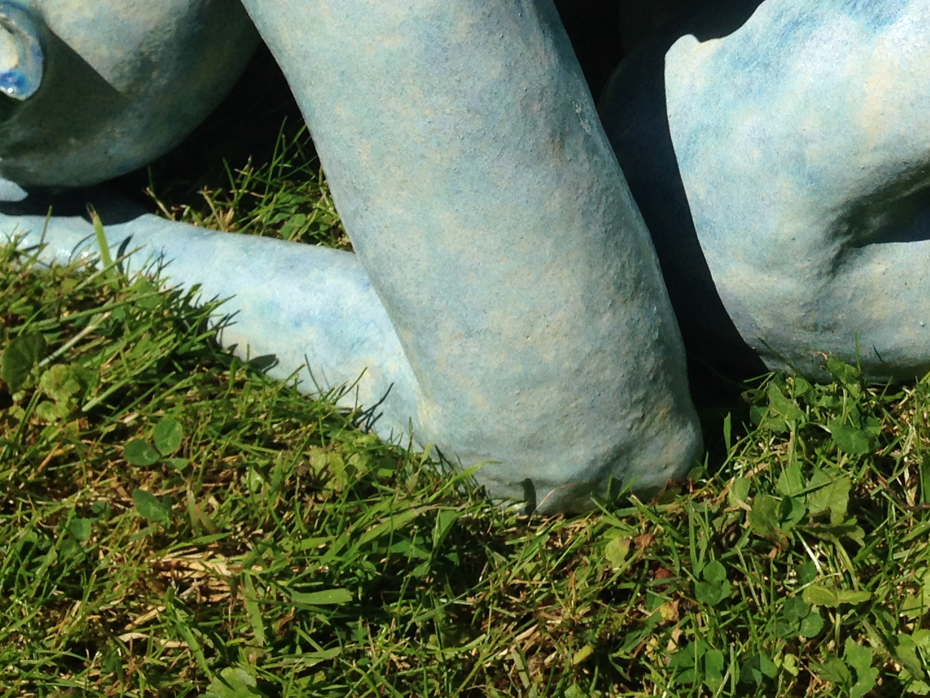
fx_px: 2015
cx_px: 817
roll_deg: -0.9
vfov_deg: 19.0
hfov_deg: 25.3
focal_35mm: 75
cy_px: -30
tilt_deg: -31.1
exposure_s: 1/2710
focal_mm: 4.12
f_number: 2.4
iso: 50
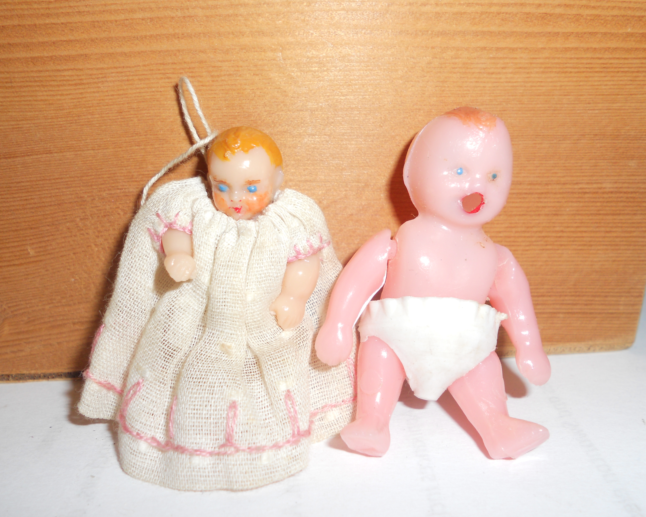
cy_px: 262
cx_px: 310
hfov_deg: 52.8
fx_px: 650
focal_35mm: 34
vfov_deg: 43.4
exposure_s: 1/25
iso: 80
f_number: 8.8
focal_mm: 5.8
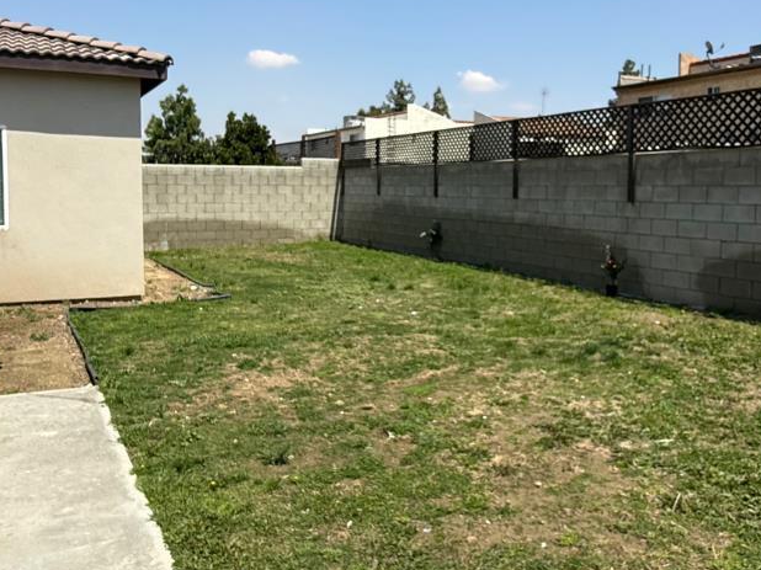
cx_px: 382
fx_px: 747
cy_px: 242
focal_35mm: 34
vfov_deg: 41.7
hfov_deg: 54.0
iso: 50
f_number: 2.2
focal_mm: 2.22
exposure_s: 1/2841
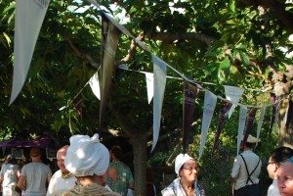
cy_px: 191
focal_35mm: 77
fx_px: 627
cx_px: 30
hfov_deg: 25.5
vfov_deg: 17.4
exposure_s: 1/125
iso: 100
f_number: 5.6
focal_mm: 24
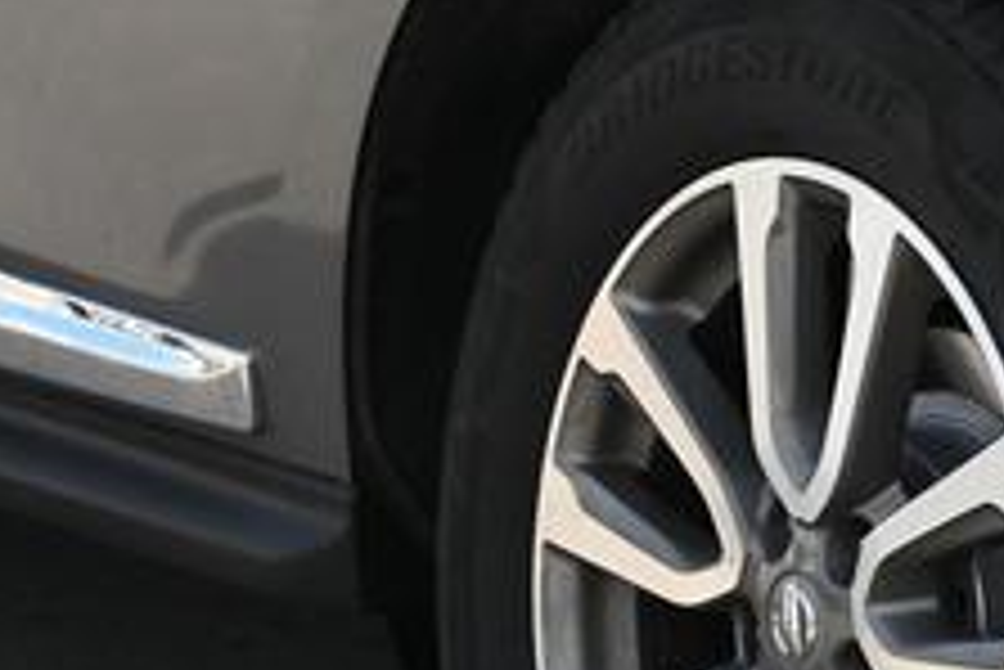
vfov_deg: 5.6
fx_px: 6725
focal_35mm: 241
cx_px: 1396
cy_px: -555
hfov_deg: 8.4
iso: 125
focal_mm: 42
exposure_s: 1/250
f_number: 5.6
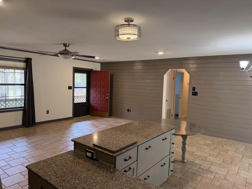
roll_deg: -1.9
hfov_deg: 71.6
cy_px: 94
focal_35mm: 24
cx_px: 126
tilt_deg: -4.7
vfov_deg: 56.8
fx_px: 175
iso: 320
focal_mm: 6.76
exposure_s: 1/120
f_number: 1.78
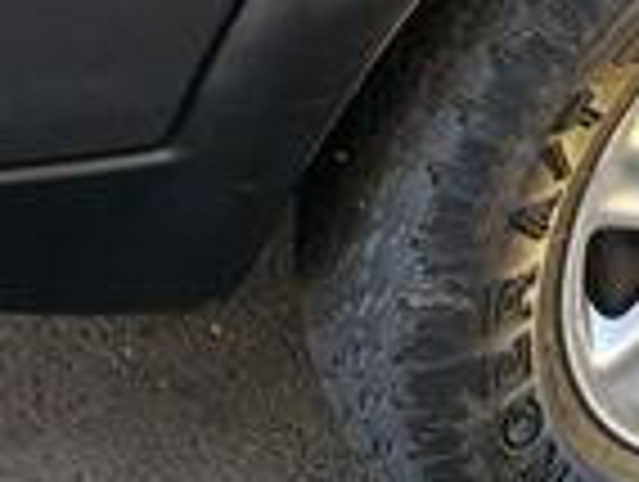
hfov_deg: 15.5
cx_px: 891
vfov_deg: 11.0
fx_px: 2200
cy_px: -565
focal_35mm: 119
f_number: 1.8
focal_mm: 3.98
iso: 80
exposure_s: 1/50
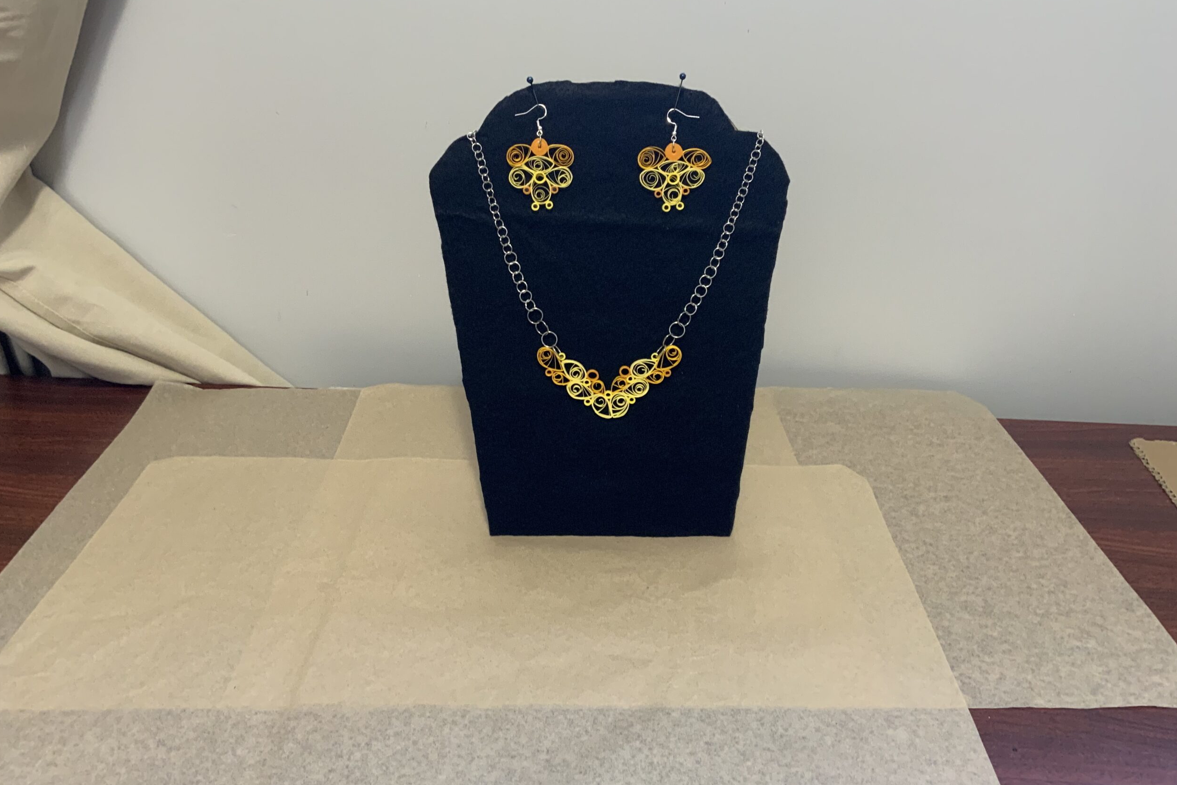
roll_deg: -1.3
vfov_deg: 42.3
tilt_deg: -24.1
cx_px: 585
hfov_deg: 60.3
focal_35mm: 31
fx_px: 1014
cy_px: 380
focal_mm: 3
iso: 125
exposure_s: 1/60
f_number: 1.8
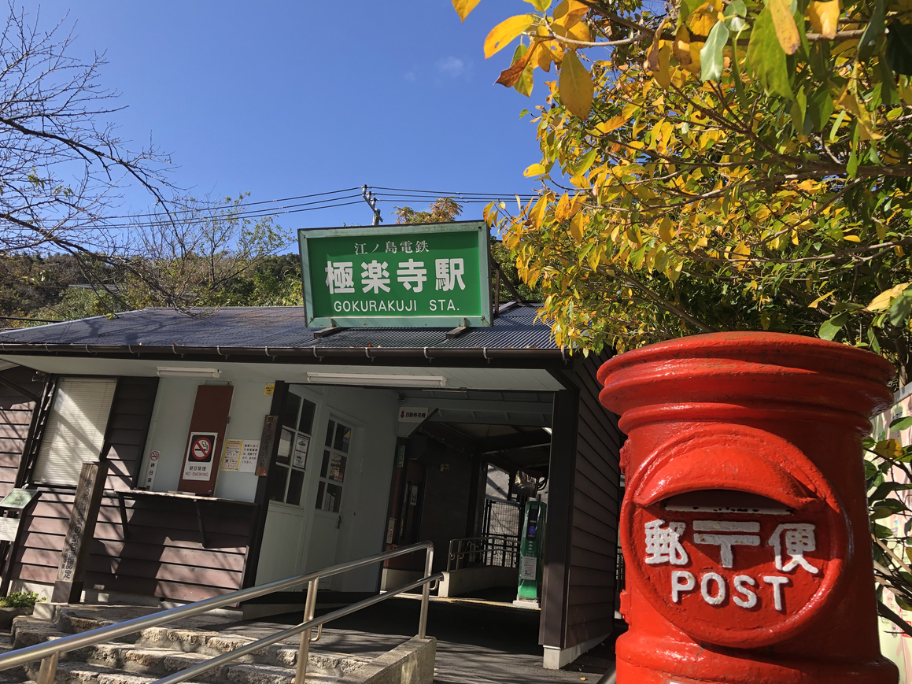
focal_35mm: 29
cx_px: 460
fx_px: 764
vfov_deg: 48.2
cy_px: 346
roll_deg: -5.5
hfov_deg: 61.7
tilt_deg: +15.8
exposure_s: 1/827
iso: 20
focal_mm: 3.99
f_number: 1.8
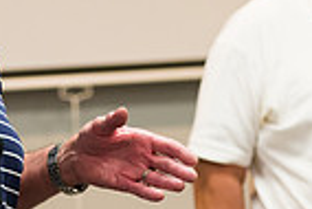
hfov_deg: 5.1
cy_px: 26
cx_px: 101
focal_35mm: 400
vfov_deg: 3.4
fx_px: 3470
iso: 2500
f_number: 3.2
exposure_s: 1/125
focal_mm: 98
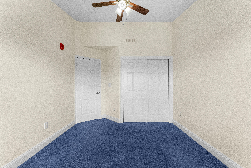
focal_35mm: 15
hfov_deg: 98.9
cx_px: 126
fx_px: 107
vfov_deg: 75.9
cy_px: 84
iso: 3200
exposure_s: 1/50
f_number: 11
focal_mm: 15.4
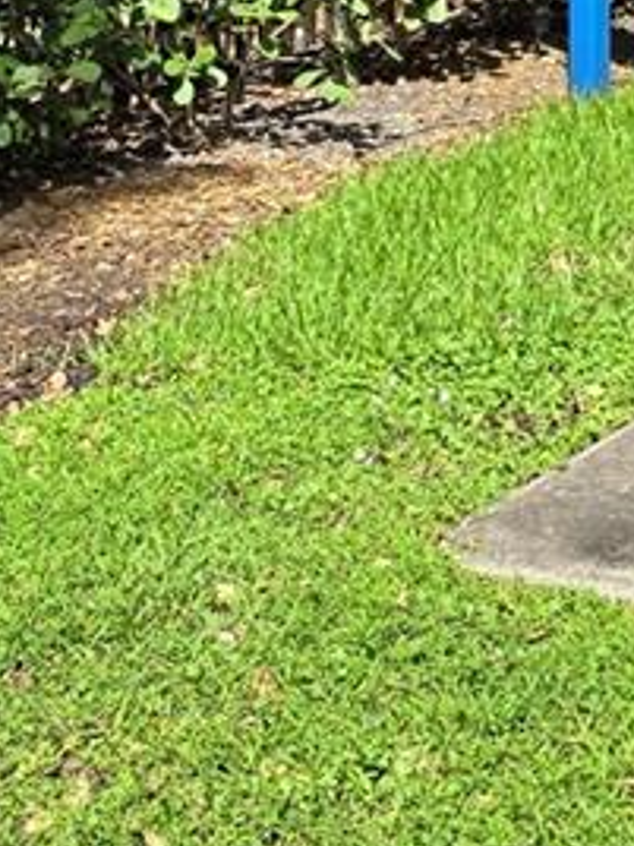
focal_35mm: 103
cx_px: 757
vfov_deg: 18.3
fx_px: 2515
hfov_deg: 14.0
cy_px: -117
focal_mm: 6.3
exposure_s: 1/2593
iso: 80
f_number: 1.7
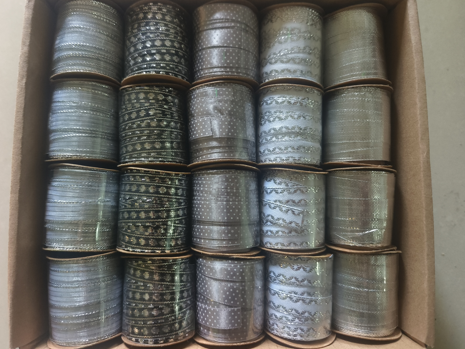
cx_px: 226
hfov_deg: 71.6
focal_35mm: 24
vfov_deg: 56.8
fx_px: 322
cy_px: 173
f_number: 1.75
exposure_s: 1/25
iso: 2253
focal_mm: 5.5
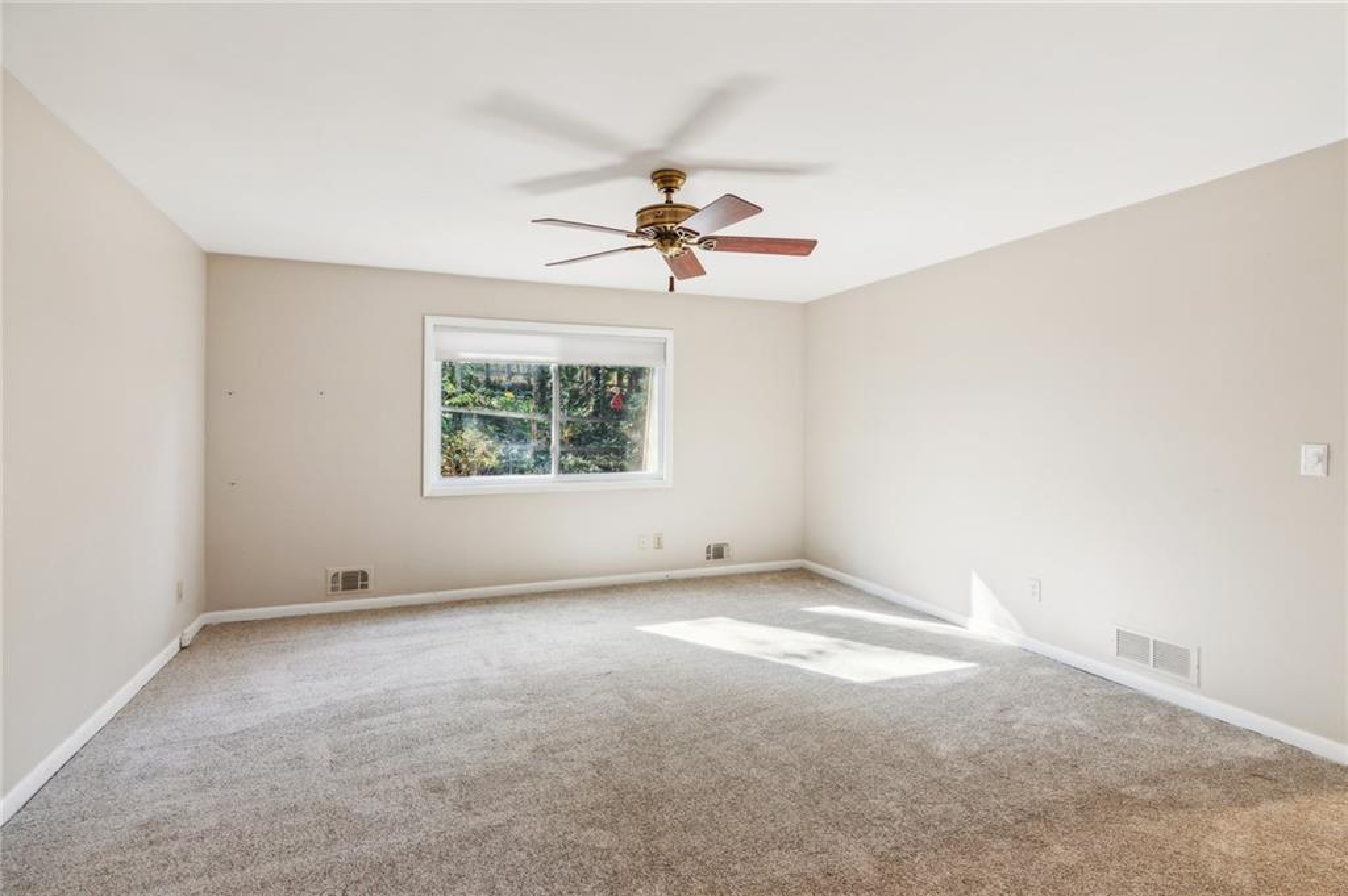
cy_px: 448
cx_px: 674
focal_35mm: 16
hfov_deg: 95.0
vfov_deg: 72.0
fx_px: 617
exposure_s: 1/13
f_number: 8
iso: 400
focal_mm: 11
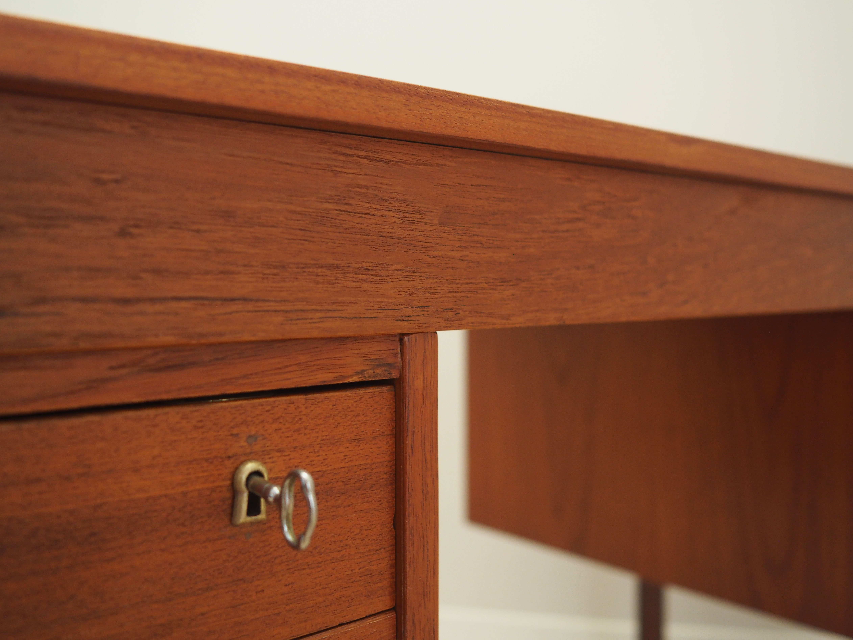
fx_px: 838
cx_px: 426
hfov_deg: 54.0
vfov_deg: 41.8
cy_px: 320
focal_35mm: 34
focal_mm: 17
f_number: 2.2
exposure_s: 1/60
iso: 640
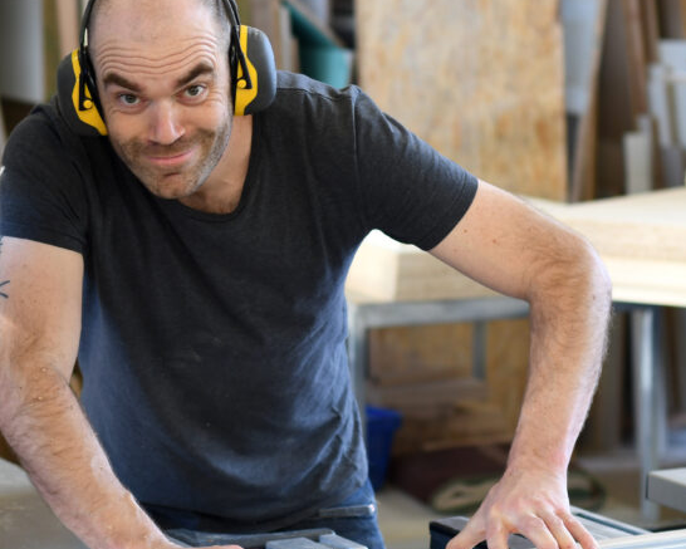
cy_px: 253
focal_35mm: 132
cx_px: 161
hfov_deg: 14.5
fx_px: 2680
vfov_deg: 11.7
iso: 450
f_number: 2.8
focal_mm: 50
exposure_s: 1/80
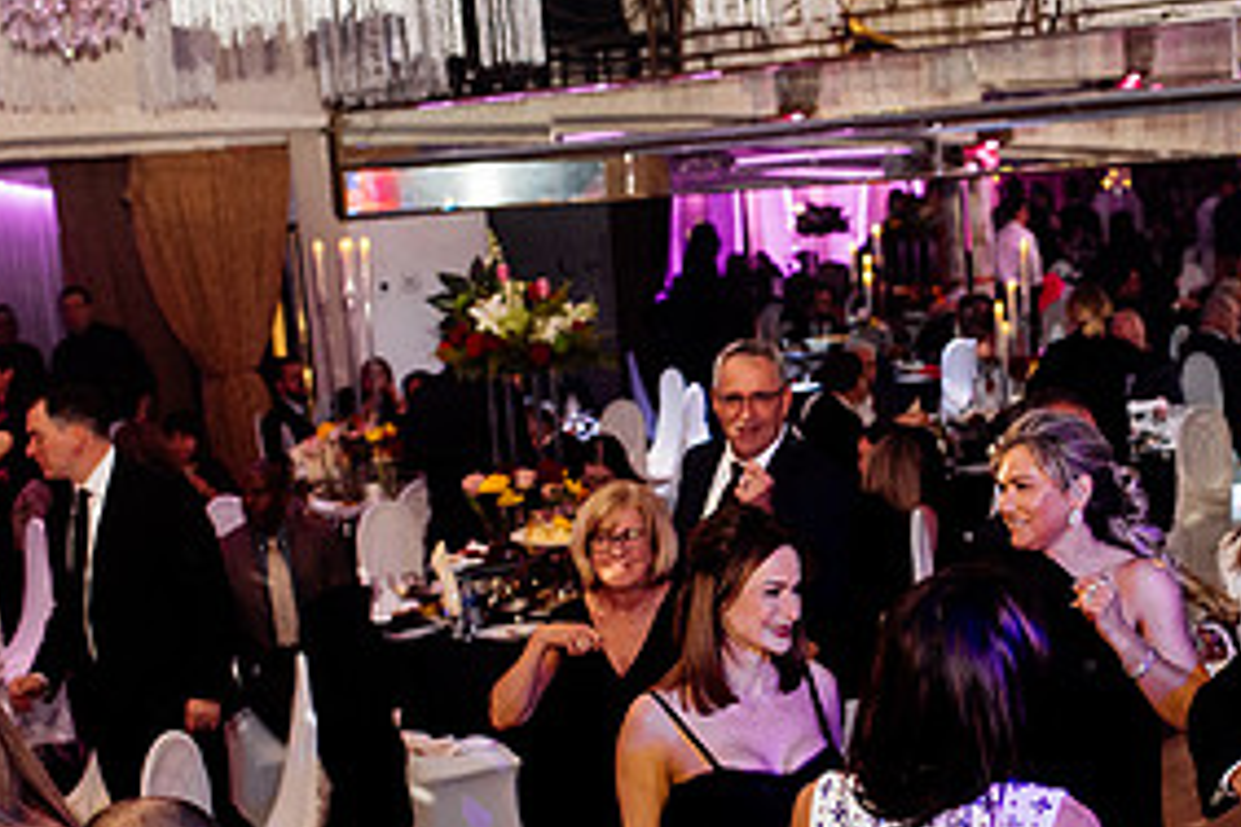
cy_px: 662
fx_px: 2482
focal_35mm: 72
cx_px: 858
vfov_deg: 18.7
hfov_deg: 27.8
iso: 2000
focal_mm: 35
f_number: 2.8
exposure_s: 1/200
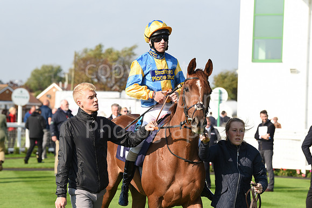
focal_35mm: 145
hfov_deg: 14.2
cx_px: 156
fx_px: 1257
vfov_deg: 9.5
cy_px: 104
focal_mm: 145
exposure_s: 1/2000
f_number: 6.3
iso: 640
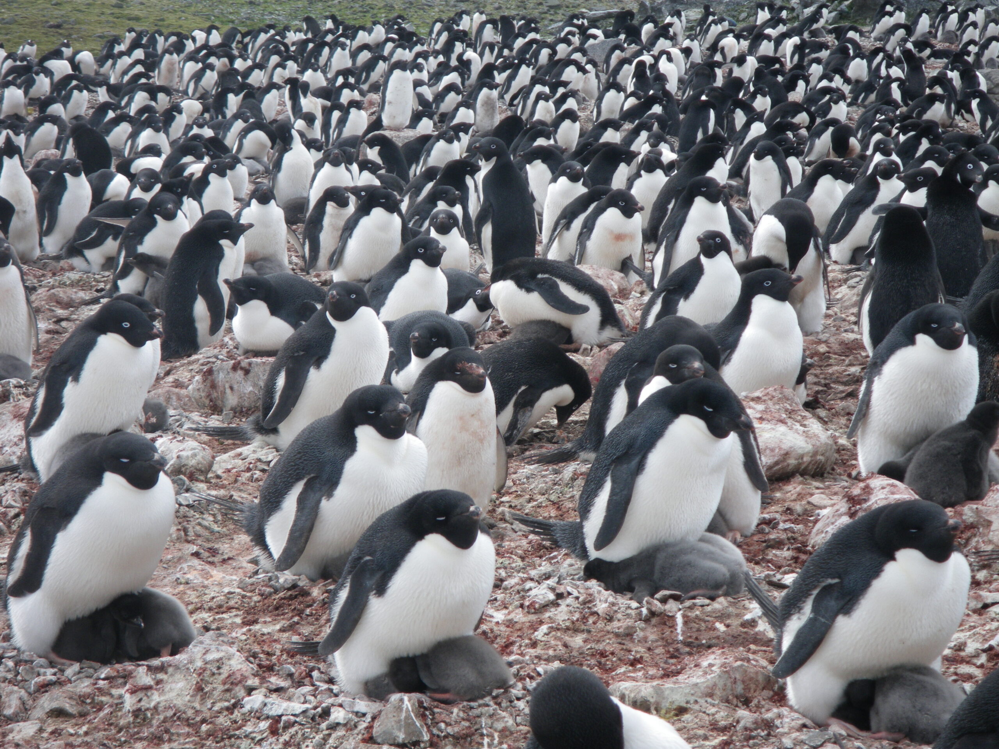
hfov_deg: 14.1
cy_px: 374
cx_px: 500
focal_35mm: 140
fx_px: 4040
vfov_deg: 10.6
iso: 64
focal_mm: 25
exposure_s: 1/320
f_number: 5.5
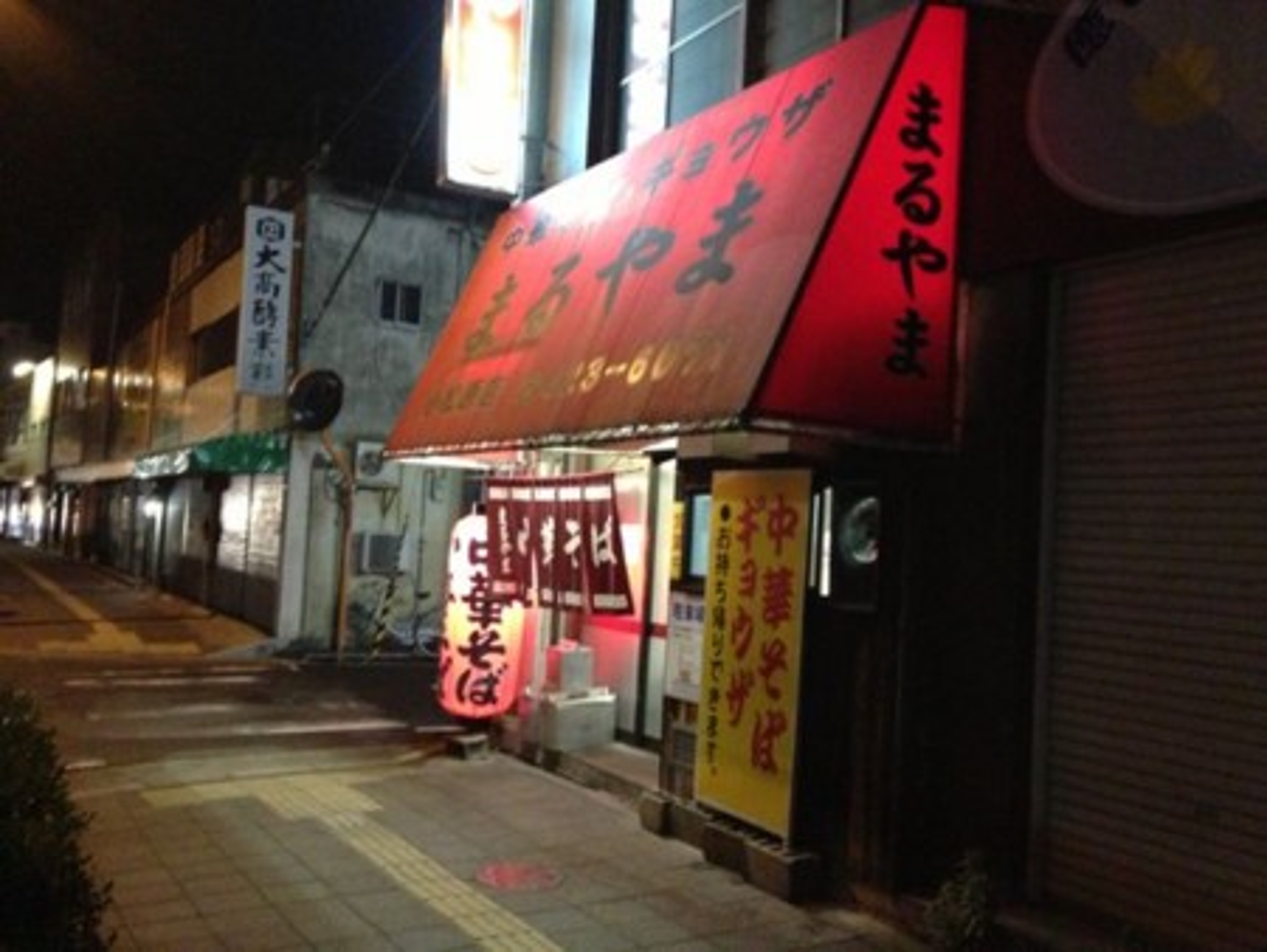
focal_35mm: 33
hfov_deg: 55.3
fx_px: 1208
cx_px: 634
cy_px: 476
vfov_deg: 43.0
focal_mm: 4.13
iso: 800
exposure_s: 1/15
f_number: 2.4
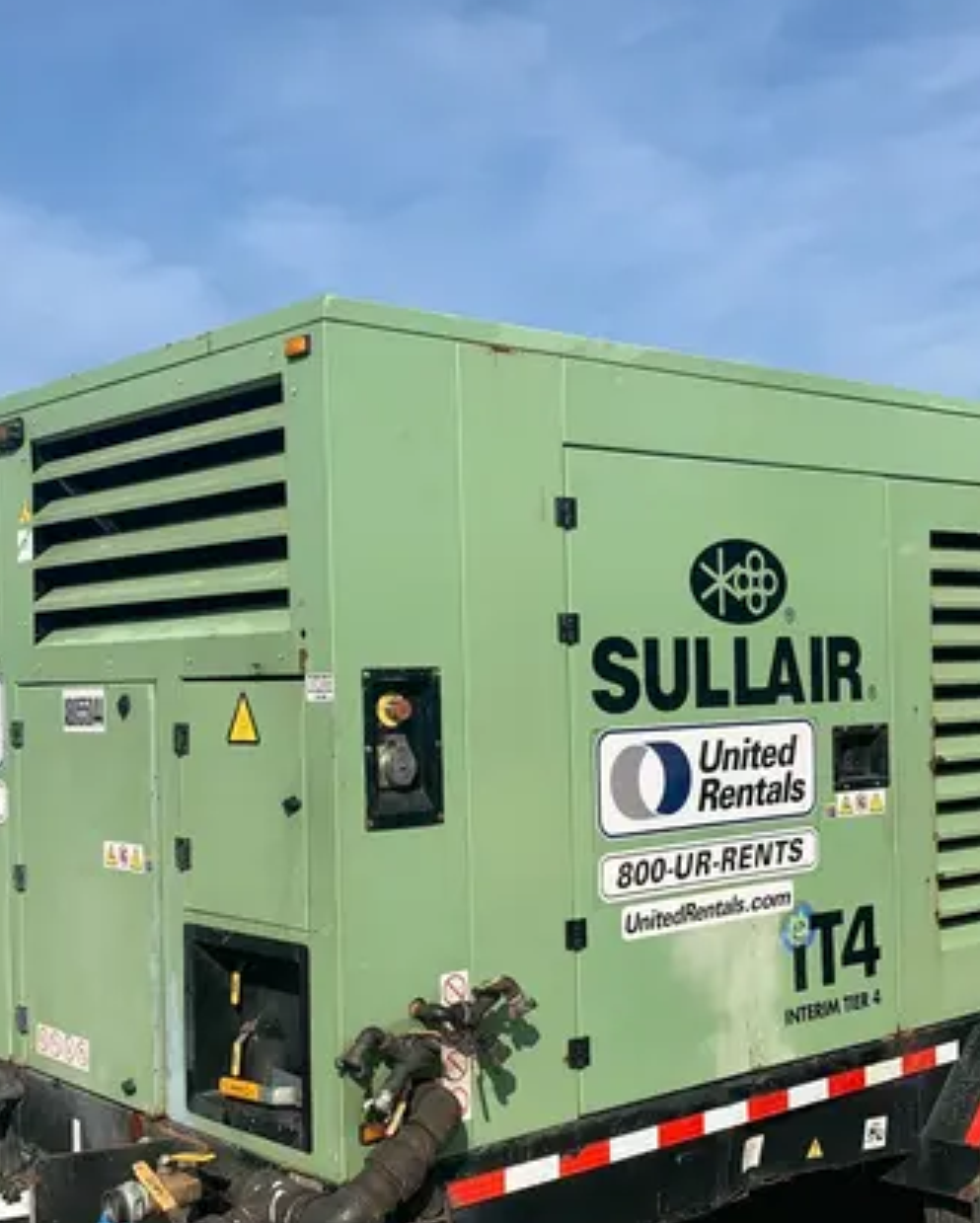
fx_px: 1630
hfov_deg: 33.5
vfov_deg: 41.1
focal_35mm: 45
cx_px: 500
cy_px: 659
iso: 25
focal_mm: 4.25
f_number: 1.8
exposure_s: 1/2915
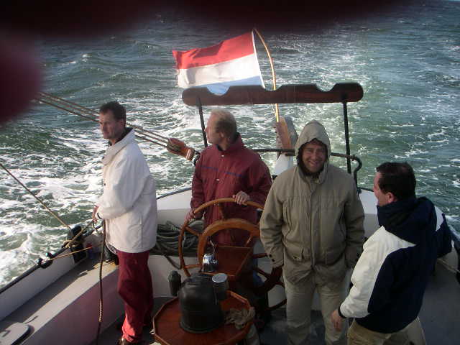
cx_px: 230
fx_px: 505
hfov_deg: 49.0
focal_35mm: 38
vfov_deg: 37.7
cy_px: 172
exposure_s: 1/600
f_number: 2.8
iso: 50
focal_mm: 6
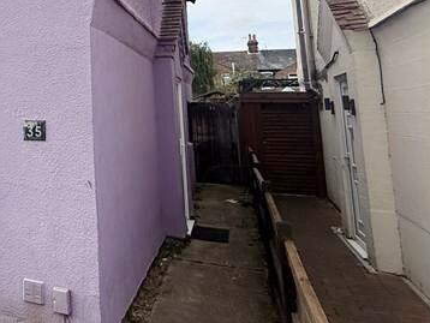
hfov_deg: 38.8
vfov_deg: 34.1
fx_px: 497
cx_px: -40
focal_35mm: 40
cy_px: 36
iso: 64
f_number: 2.2
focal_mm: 2.22
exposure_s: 1/1961
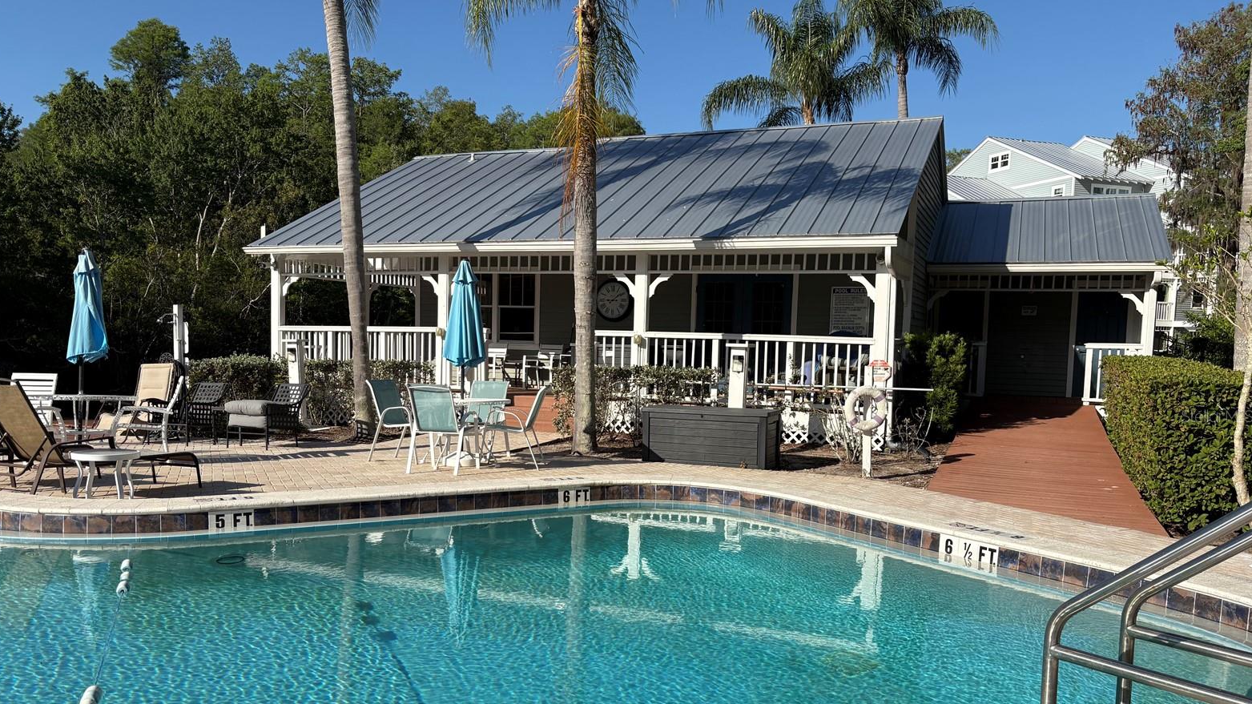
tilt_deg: -4.4
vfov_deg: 40.0
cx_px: 616
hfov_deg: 66.1
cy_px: 416
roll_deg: -0.7
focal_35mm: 29
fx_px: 963
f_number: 1.6
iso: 50
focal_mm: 5.96
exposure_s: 1/4950
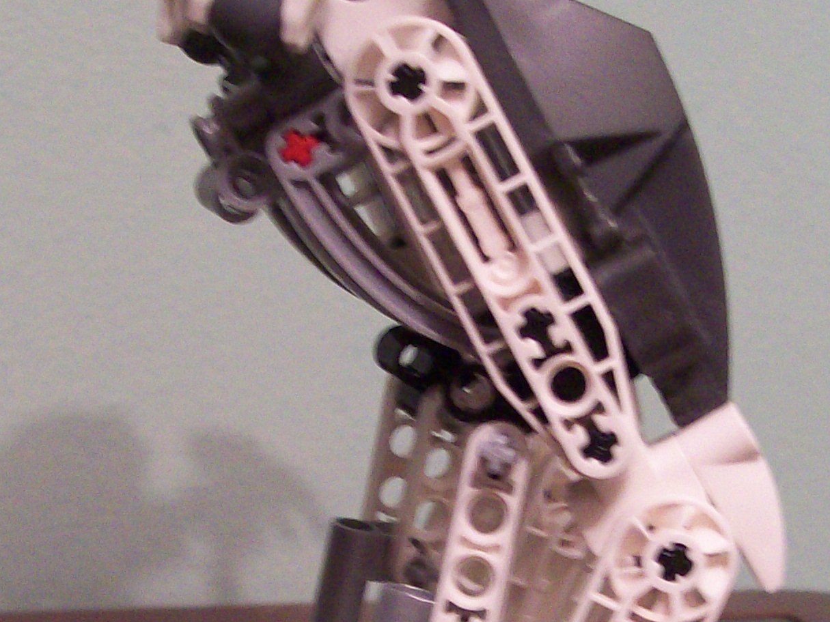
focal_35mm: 91
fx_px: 2182
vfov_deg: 16.1
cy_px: 546
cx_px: 481
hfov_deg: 21.5
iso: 160
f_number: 2.7
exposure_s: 1/14.9
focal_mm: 6
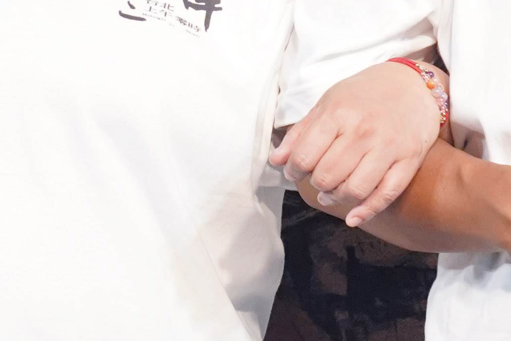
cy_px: -109
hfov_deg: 4.6
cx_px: 87
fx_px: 6361
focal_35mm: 448
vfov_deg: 3.1
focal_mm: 77
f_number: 6.3
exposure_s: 1/320
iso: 2000
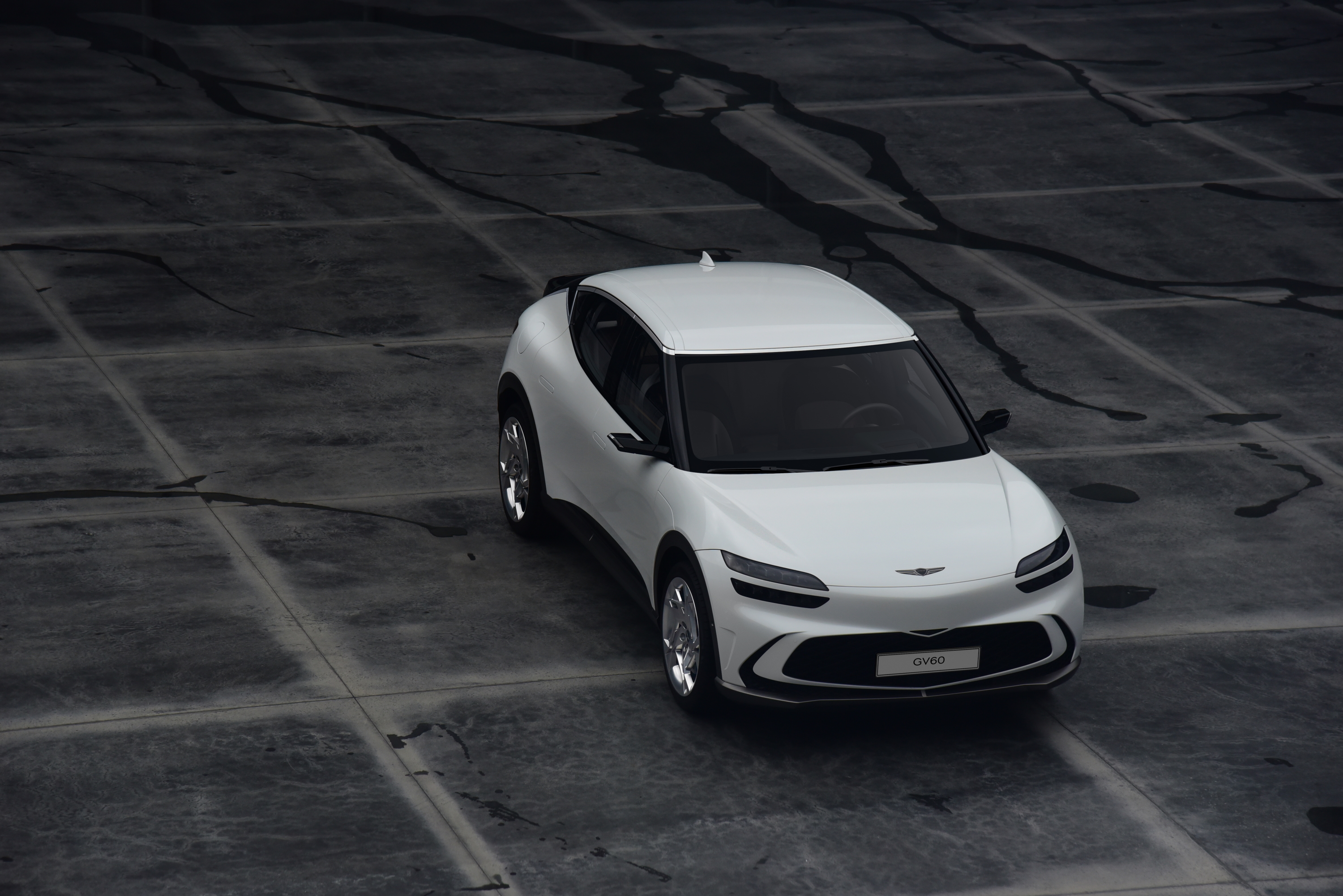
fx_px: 4478
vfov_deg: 11.4
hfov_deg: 17.1
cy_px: 448
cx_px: 672
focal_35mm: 120
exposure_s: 1/4000
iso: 800
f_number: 6.3
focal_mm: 120
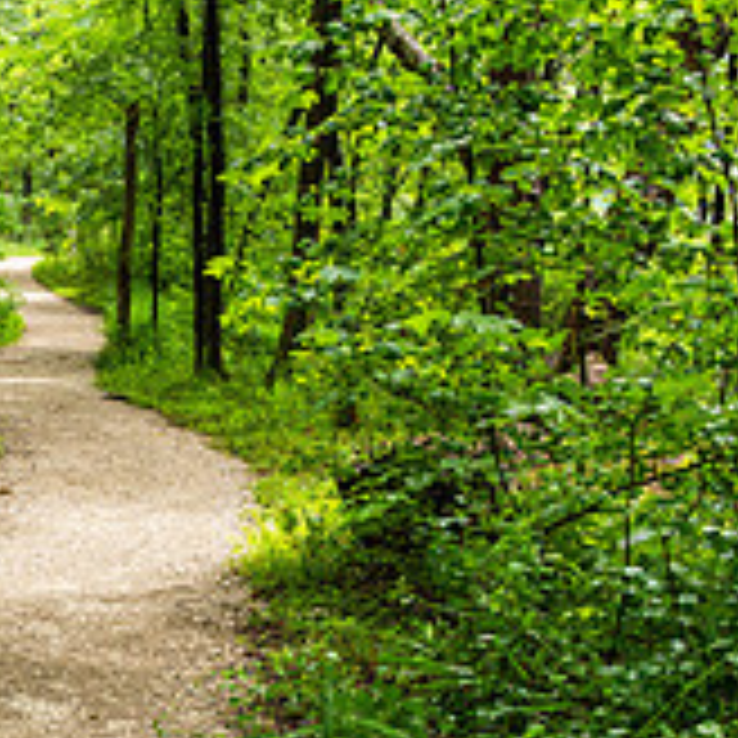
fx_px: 2026
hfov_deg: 19.1
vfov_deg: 20.4
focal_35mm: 84
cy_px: 601
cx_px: -212
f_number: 8
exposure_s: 1/160
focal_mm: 28
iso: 800
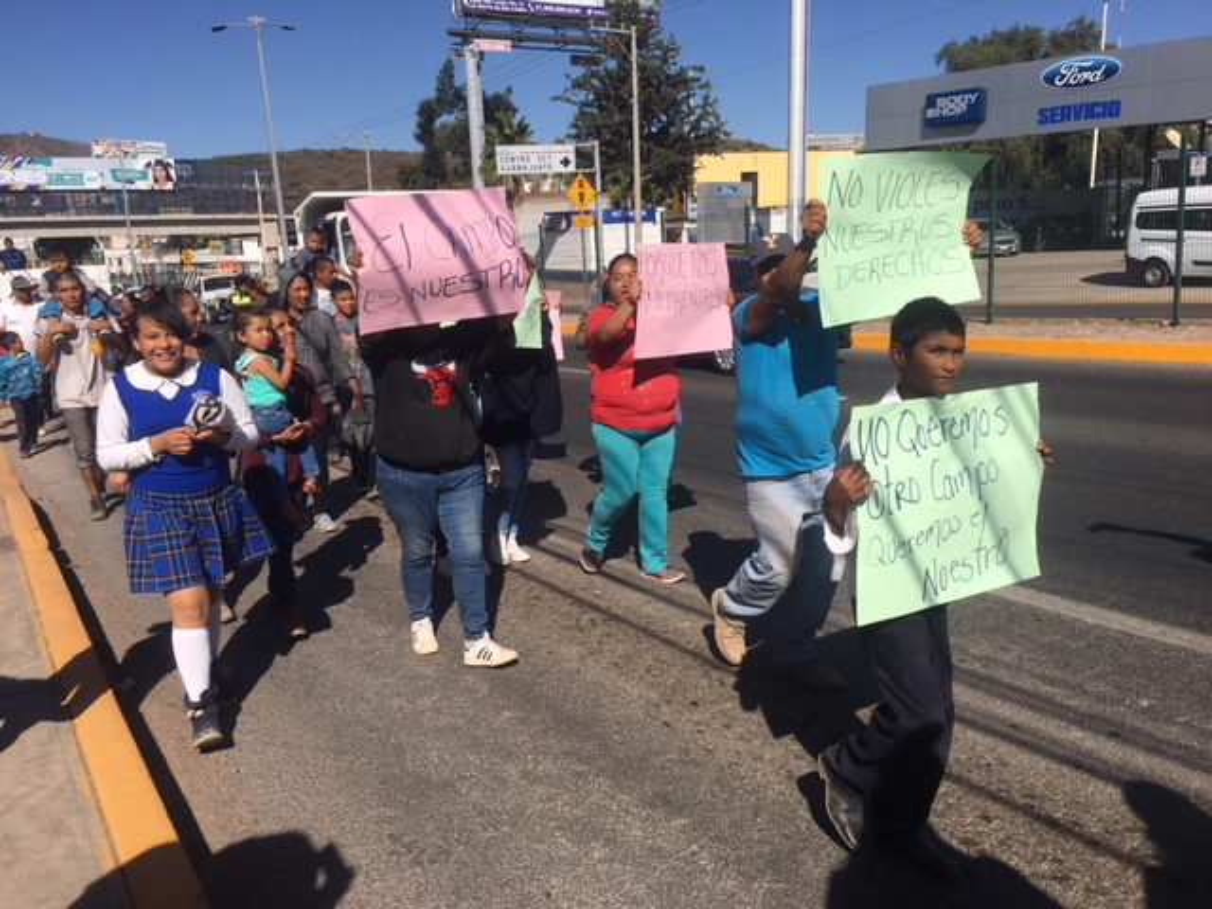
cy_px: 454
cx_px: 606
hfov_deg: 61.7
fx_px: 1015
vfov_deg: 48.2
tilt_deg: -14.6
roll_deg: +0.8
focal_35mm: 29
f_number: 2.2
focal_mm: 4.15
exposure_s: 1/2653
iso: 25
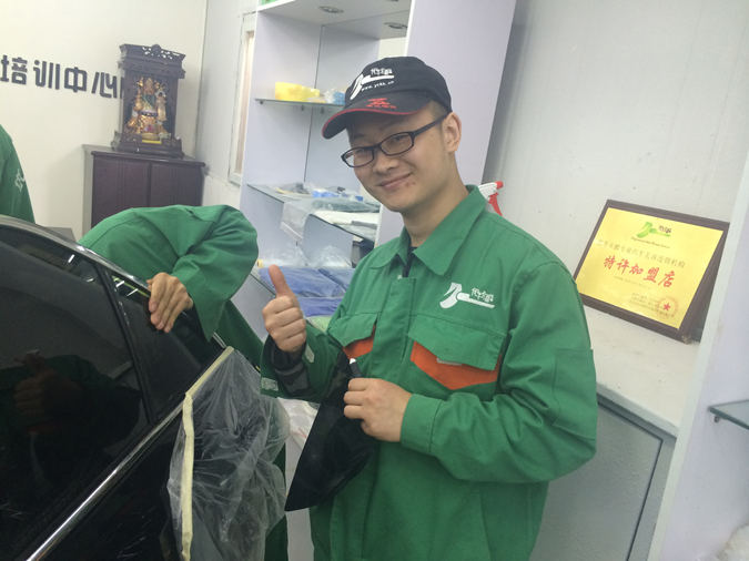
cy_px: 280
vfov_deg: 46.8
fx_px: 649
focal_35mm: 30
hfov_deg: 60.0
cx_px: 374
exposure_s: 1/33
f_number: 2.2
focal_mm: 4.12
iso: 64
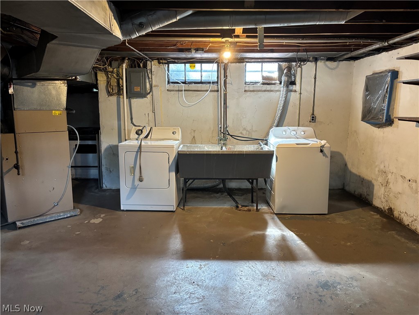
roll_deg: -0.2
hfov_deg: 67.3
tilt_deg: -10.1
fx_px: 315
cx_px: 210
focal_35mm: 26
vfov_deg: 53.1
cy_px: 158
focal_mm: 5.96
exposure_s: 1/60
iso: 500
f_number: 1.6
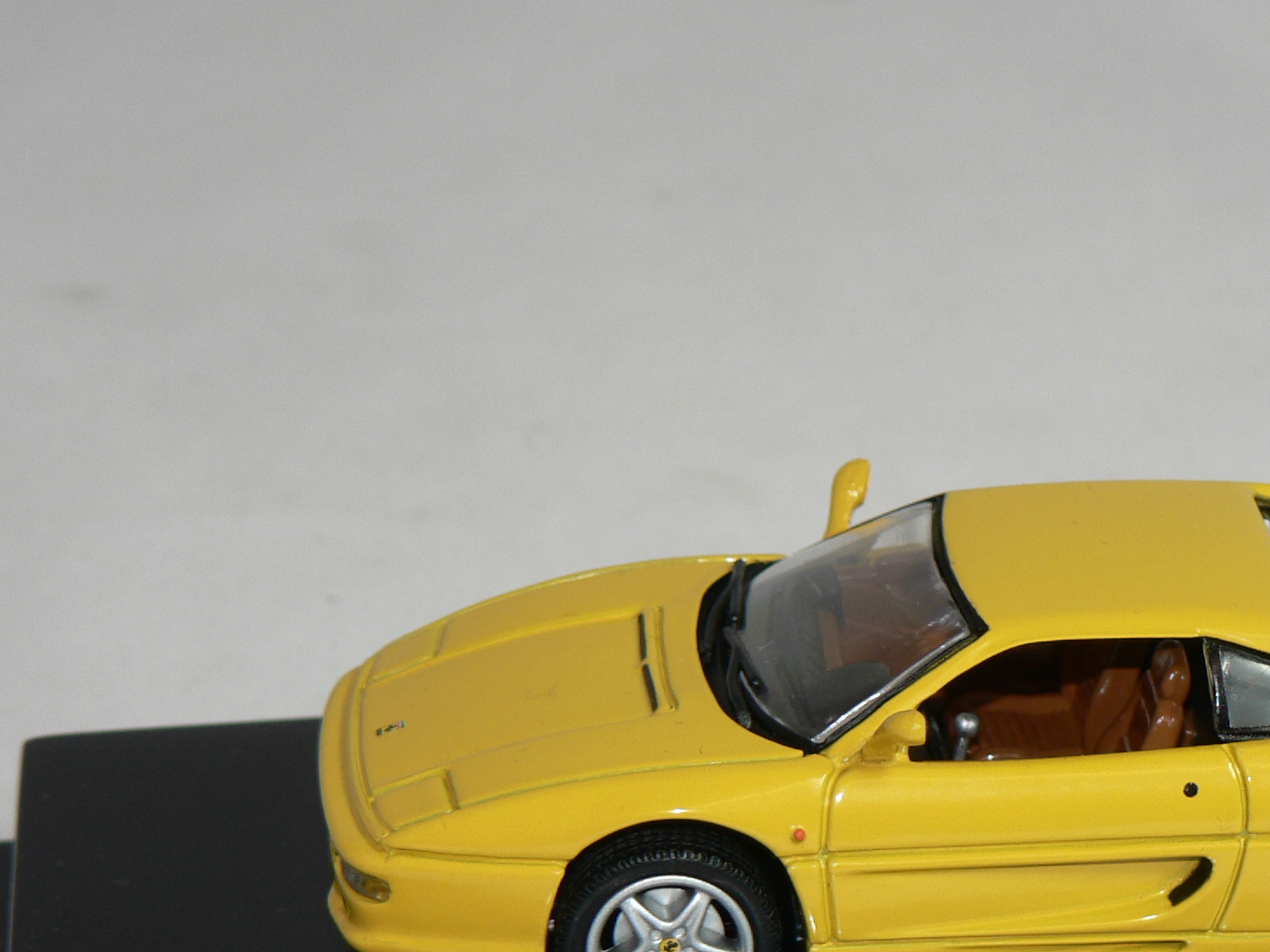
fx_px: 6567
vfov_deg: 8.3
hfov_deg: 11.0
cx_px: 1032
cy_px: 714
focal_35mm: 179
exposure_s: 1/60
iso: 80
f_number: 3.2
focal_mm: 16.9
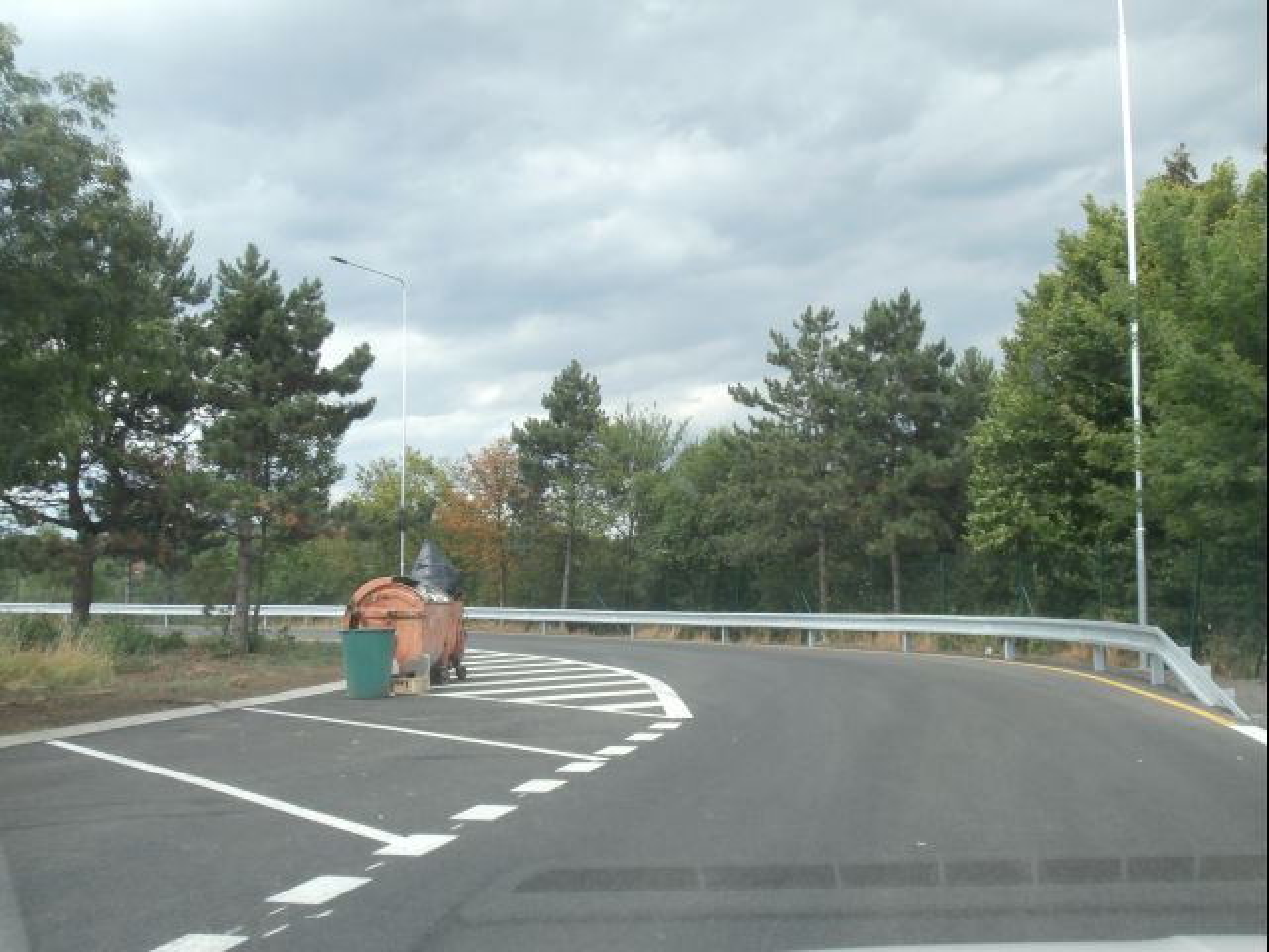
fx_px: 1393
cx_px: 634
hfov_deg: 49.0
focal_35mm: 38
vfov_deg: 37.7
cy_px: 476
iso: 125
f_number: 3.9
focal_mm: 6.67
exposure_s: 1/250
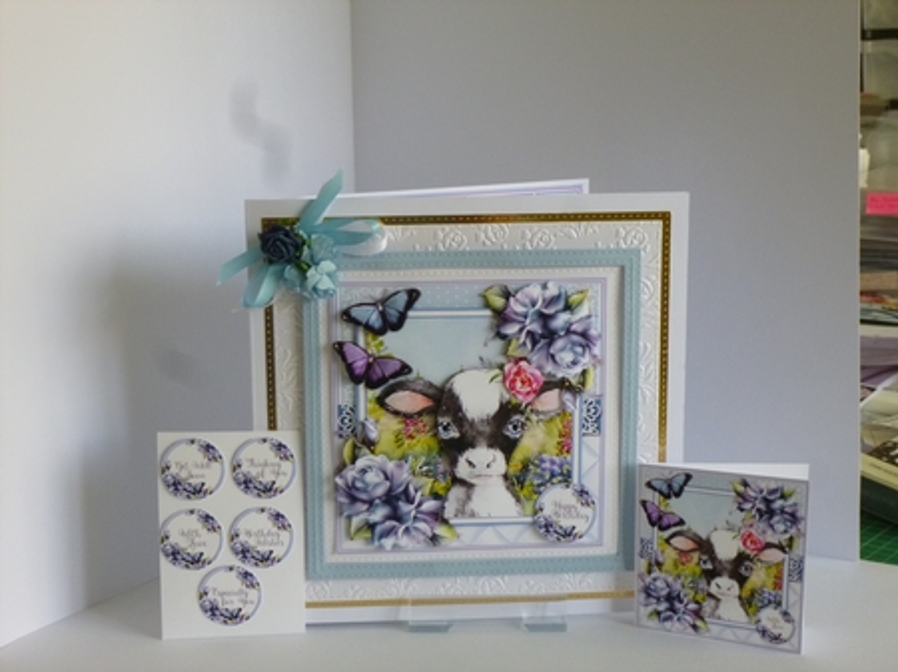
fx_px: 1348
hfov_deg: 36.8
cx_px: 449
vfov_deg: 28.0
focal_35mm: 52
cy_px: 336
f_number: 4.1
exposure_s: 1/60
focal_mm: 9.2
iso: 320
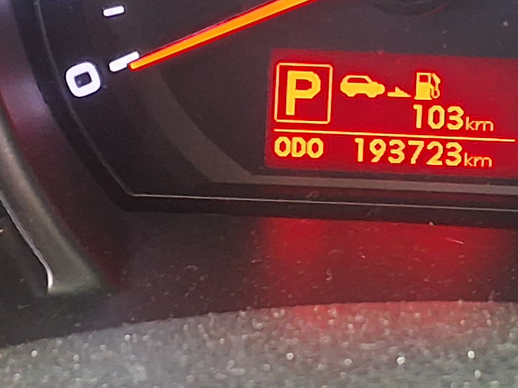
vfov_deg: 11.5
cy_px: -159
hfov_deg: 15.8
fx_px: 1870
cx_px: 282
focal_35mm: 125
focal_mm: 2.91
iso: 200
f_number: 1.9
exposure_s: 1/40
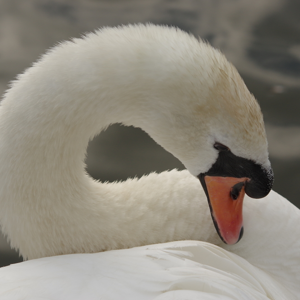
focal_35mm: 151
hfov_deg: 11.6
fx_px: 1481
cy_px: 151
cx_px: 166
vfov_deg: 11.6
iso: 320
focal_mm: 77.5
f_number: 8
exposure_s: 1/400
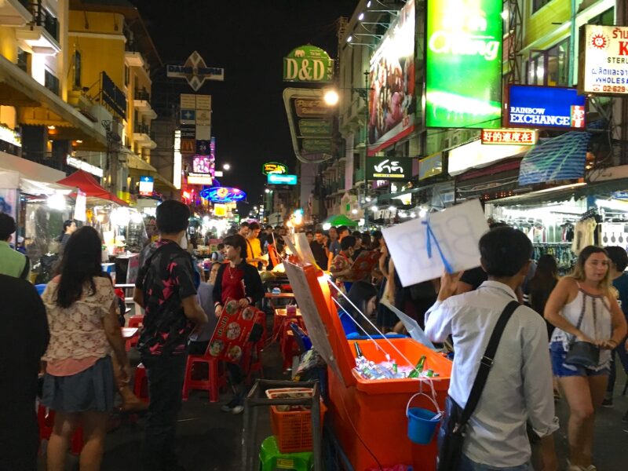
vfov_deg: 48.2
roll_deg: -1.0
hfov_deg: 61.7
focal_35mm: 29
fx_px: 526
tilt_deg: -1.5
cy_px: 236
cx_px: 314
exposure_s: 1/25
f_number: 2.2
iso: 200
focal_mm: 4.15
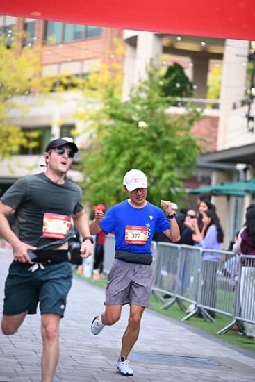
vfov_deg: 15.8
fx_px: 1380
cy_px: 191
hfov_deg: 10.6
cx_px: 128
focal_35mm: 130
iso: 1000
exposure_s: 1/1600
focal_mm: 130
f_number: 2.8
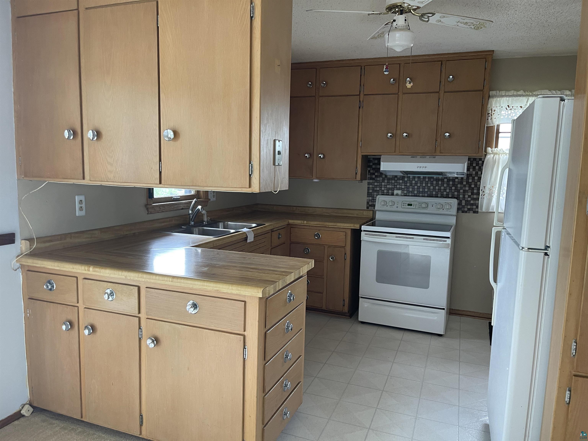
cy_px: 220
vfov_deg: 54.9
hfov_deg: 69.4
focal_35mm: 25
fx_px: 425
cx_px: 294
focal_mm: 5.1
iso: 160
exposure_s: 1/60
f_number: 1.6
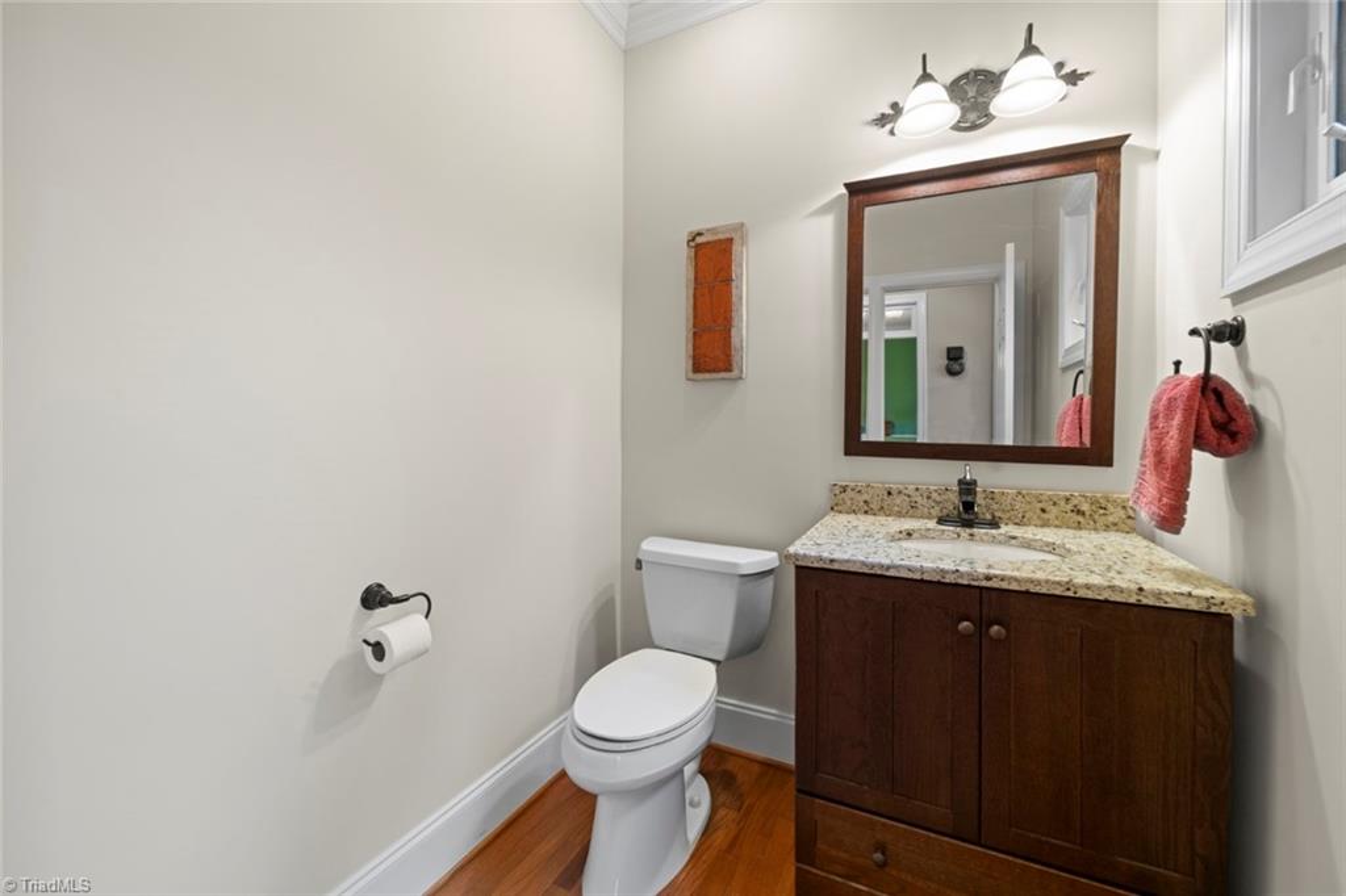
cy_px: 448
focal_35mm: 14
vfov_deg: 81.2
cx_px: 673
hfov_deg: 104.3
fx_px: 523
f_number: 7.1
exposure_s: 1/1.67
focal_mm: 14
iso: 320
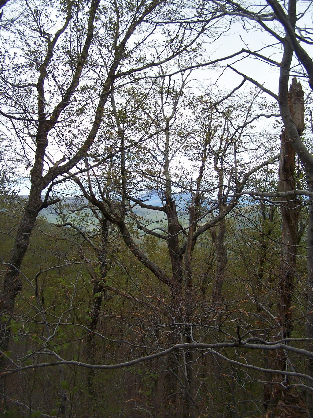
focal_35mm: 38
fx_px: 458
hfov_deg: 37.7
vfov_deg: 49.0
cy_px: 209
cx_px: 156
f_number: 2.8
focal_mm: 6.3
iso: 80
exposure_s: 1/640
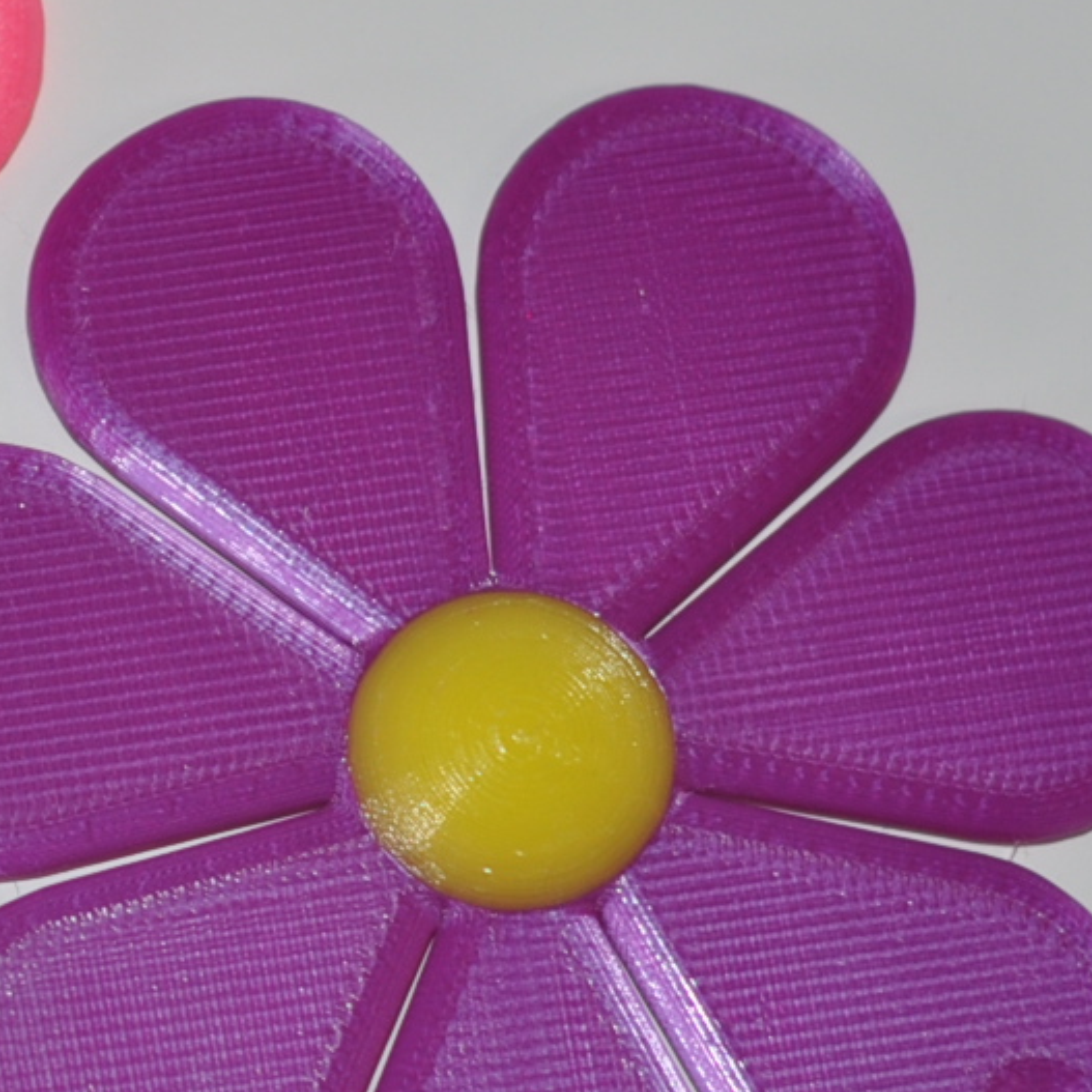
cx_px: -611
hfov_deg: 6.7
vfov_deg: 6.8
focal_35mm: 259
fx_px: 9244
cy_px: 257
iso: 200
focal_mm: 50
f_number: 2.8
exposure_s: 1/100
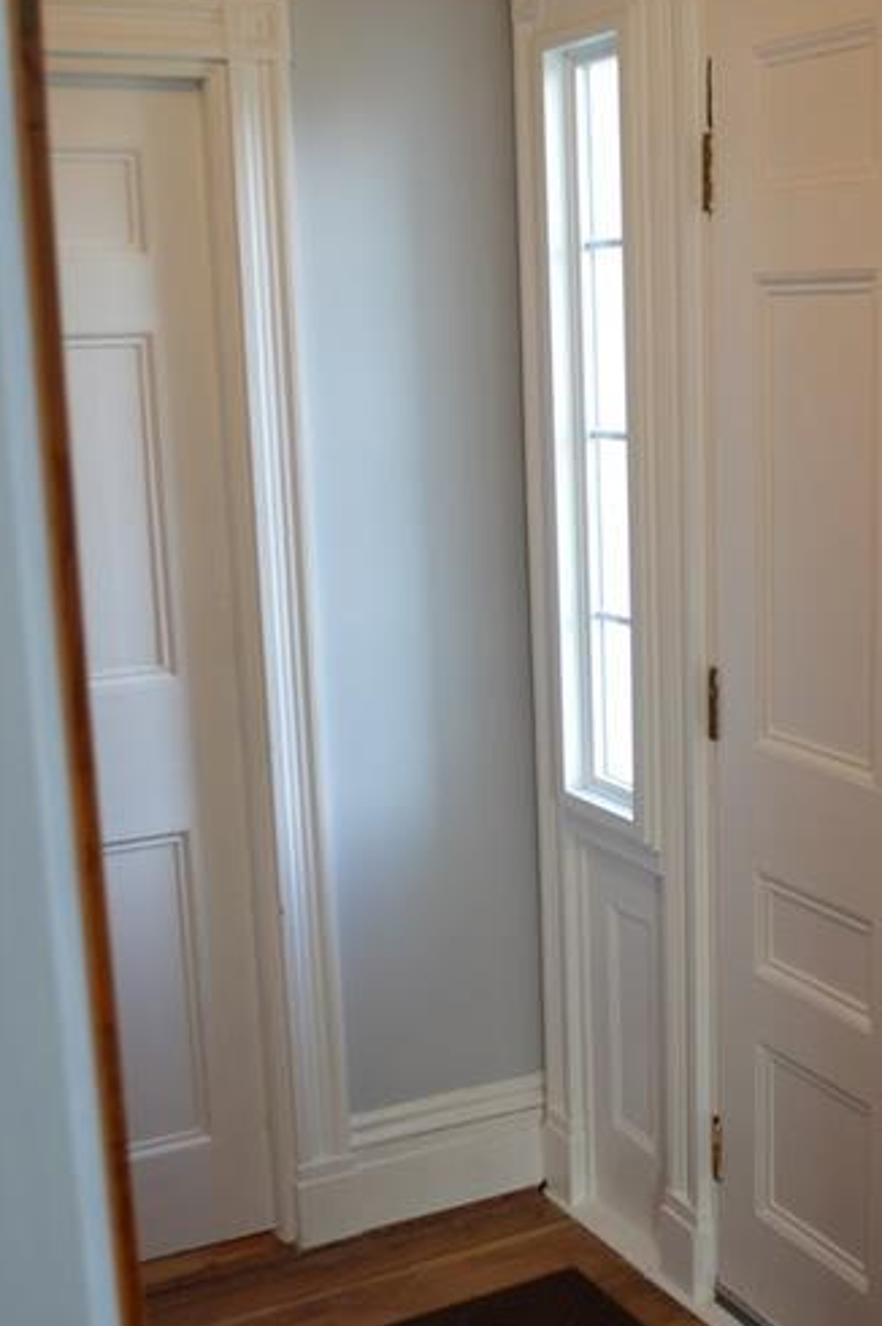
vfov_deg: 41.9
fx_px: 1730
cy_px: 698
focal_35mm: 47
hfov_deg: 28.3
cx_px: 641
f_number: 3.8
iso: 400
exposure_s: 1/50
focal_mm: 20
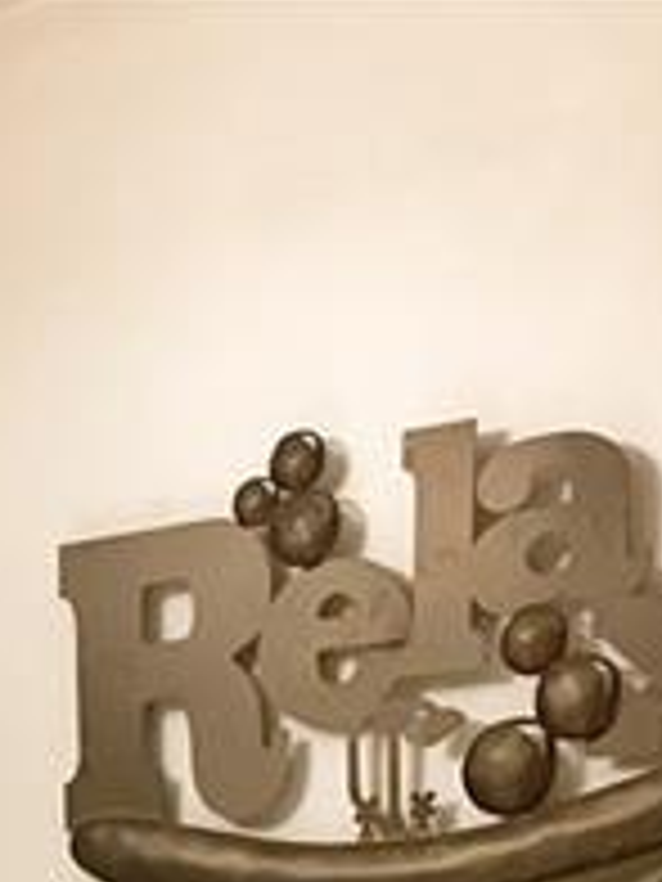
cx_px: -387
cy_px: 1719
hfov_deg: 13.5
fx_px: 2601
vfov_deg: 15.6
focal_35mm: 102
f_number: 1.8
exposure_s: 1/60
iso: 100
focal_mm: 4.25
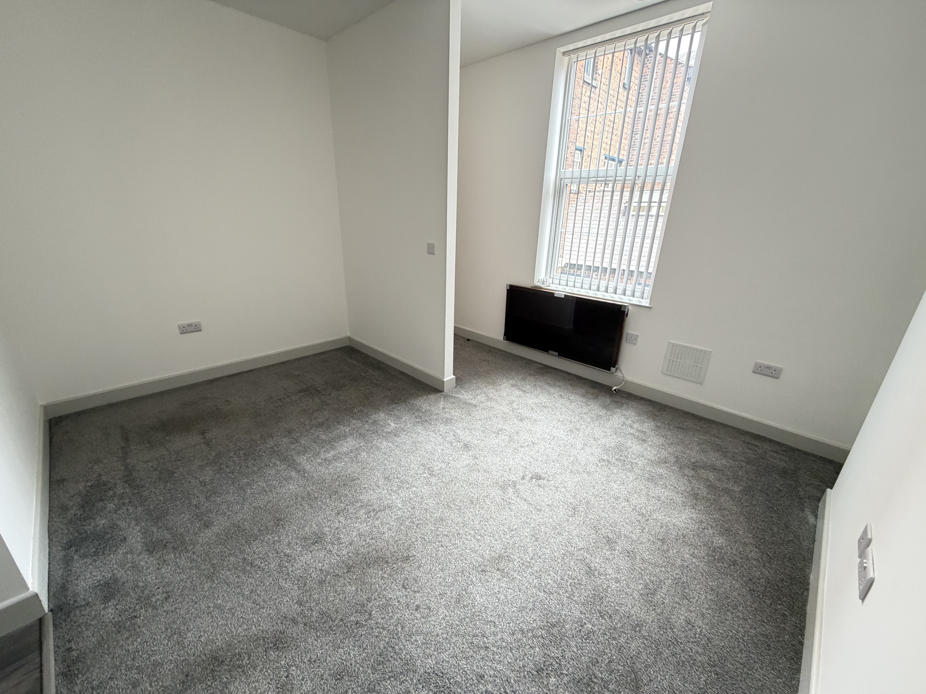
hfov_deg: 102.1
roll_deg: -0.4
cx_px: 463
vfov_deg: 85.7
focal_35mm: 14
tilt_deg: -19.7
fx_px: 375
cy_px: 347
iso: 320
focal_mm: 2.22
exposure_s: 1/65
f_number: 2.2
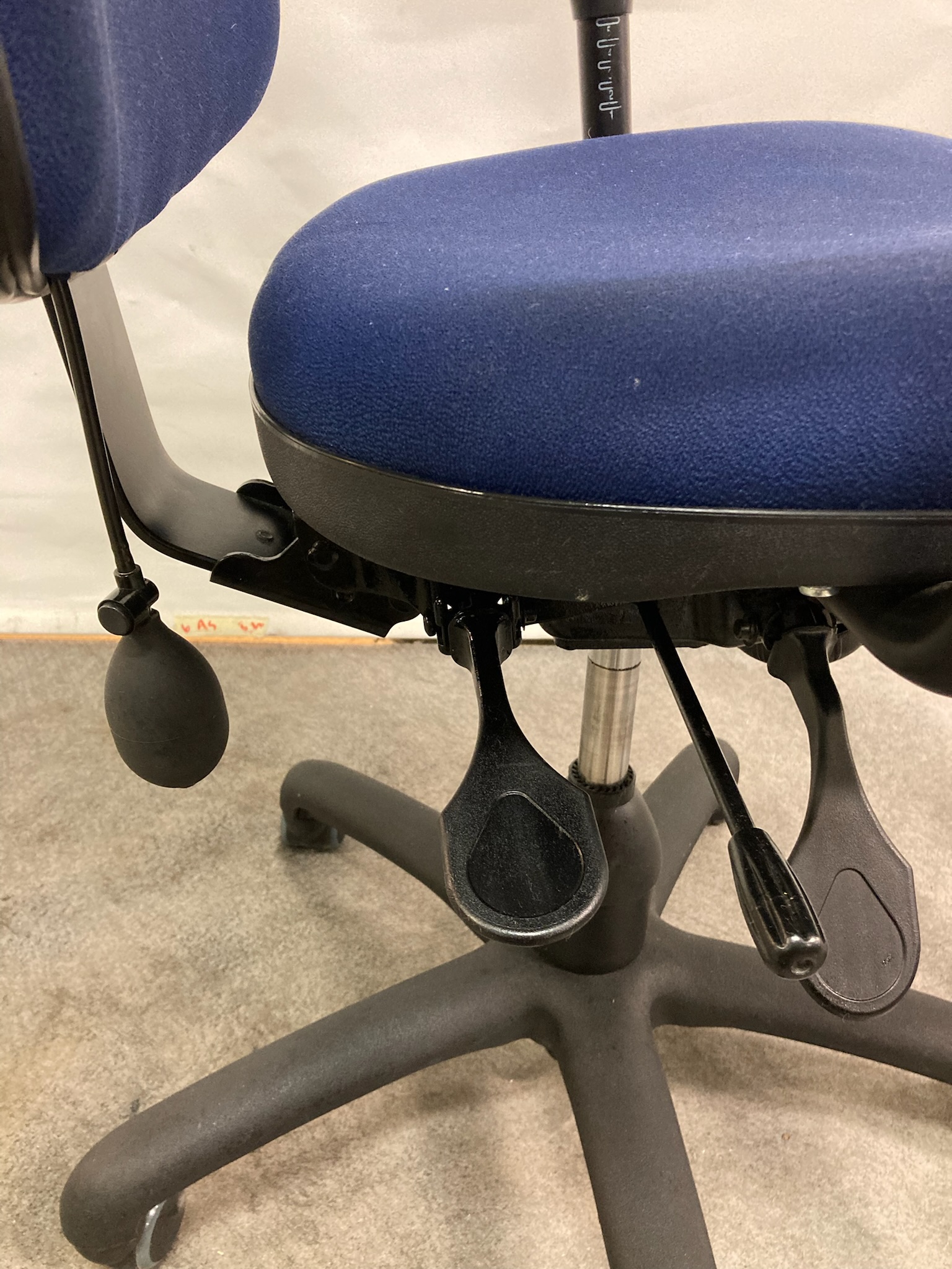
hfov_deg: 49.7
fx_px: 1027
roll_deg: -1.7
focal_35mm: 28
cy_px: 634
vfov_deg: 63.4
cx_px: 476
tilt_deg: -31.0
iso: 320
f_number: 1.8
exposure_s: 1/25
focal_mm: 3.99
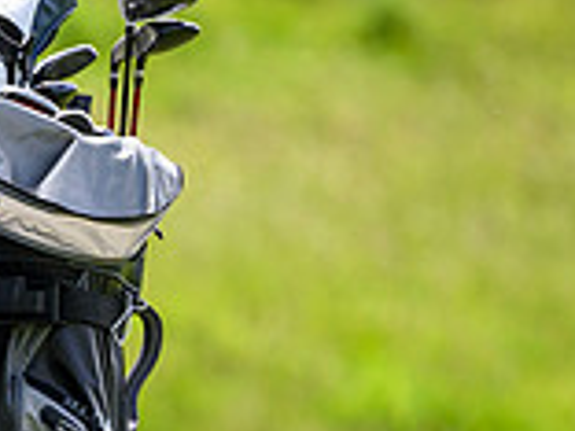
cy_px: 385
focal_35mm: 1426
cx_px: -461
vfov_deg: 1.0
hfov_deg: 1.4
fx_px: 23687
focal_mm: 400
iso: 500
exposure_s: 1/2000
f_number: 4
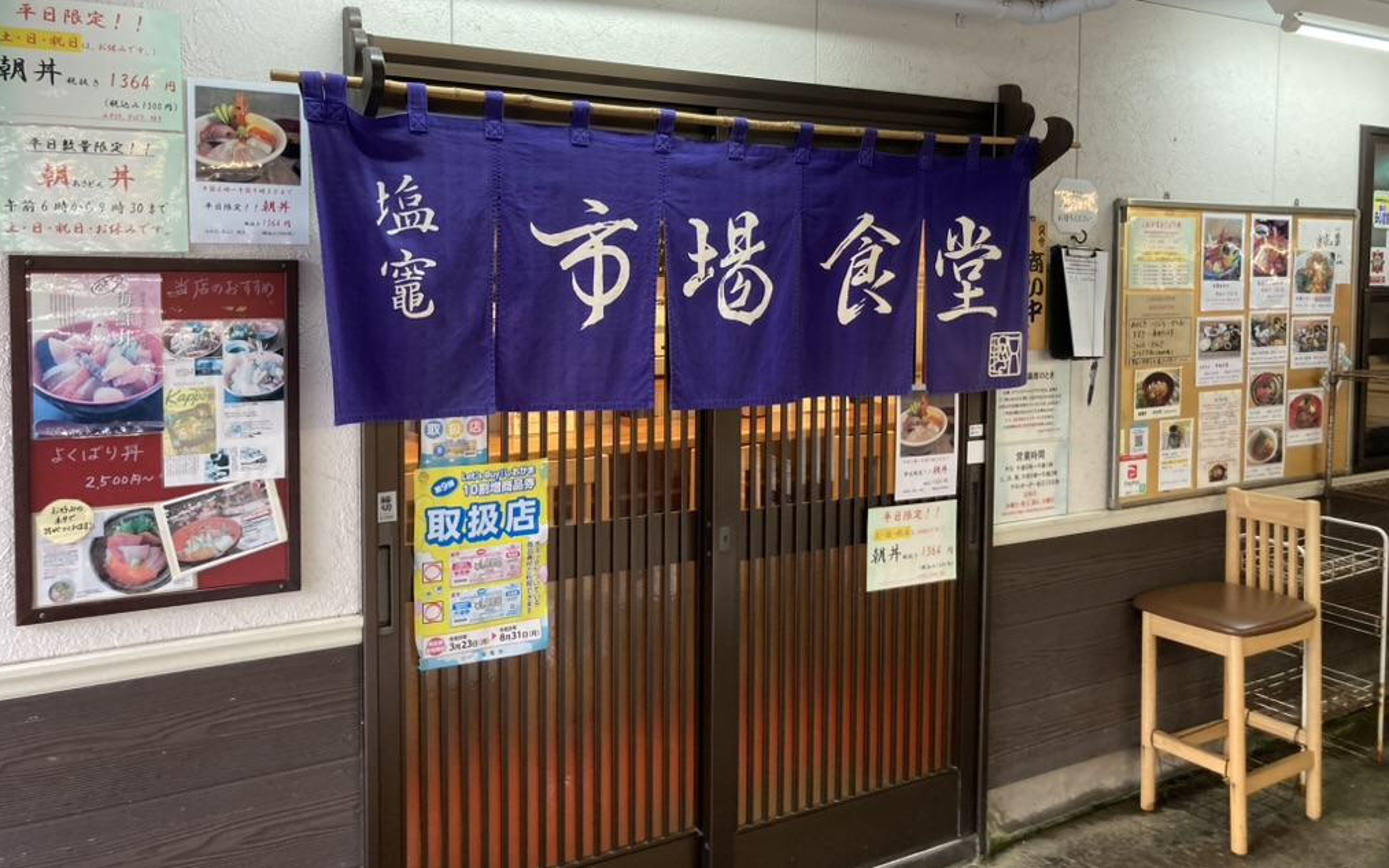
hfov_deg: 62.9
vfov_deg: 41.6
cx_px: 692
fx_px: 1136
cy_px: 350
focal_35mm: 30
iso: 64
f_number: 1.8
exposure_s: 1/50
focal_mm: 3.99
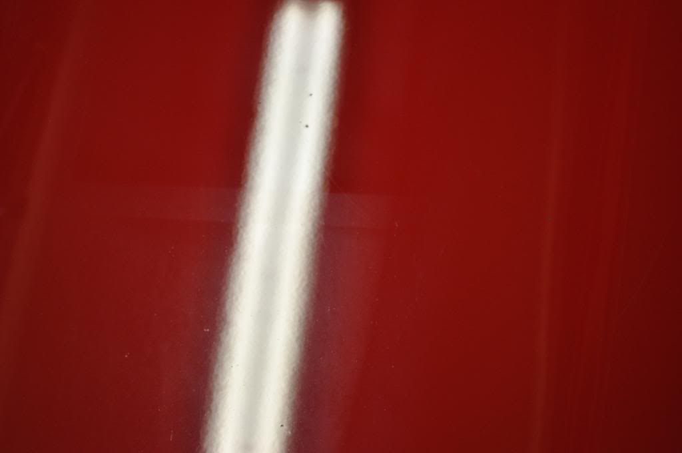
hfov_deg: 28.1
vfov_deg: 18.9
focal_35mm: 72
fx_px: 1362
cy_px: 226
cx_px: 341
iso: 640
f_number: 5.3
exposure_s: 1/60
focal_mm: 48
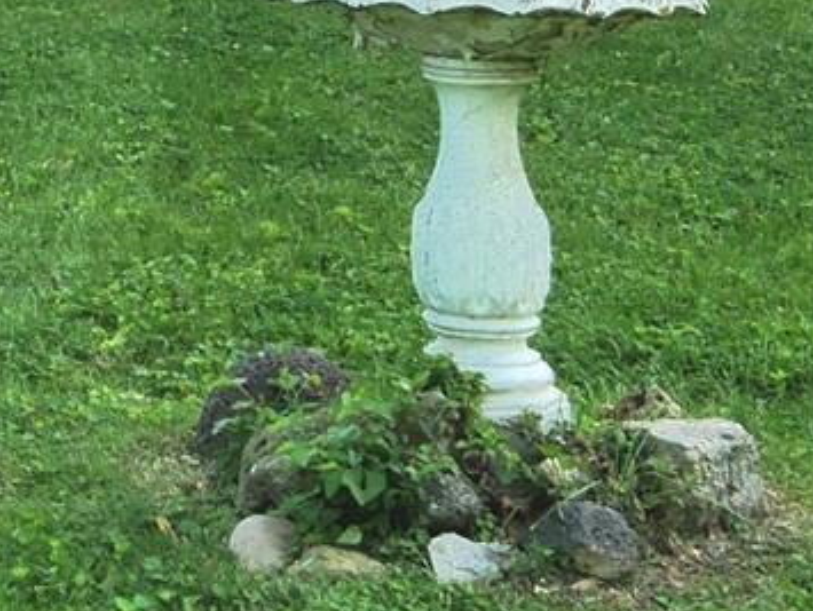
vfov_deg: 10.6
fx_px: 3174
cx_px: -516
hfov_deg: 13.5
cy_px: -352
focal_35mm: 135
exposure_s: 1/160
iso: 800
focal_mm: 15
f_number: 7.1
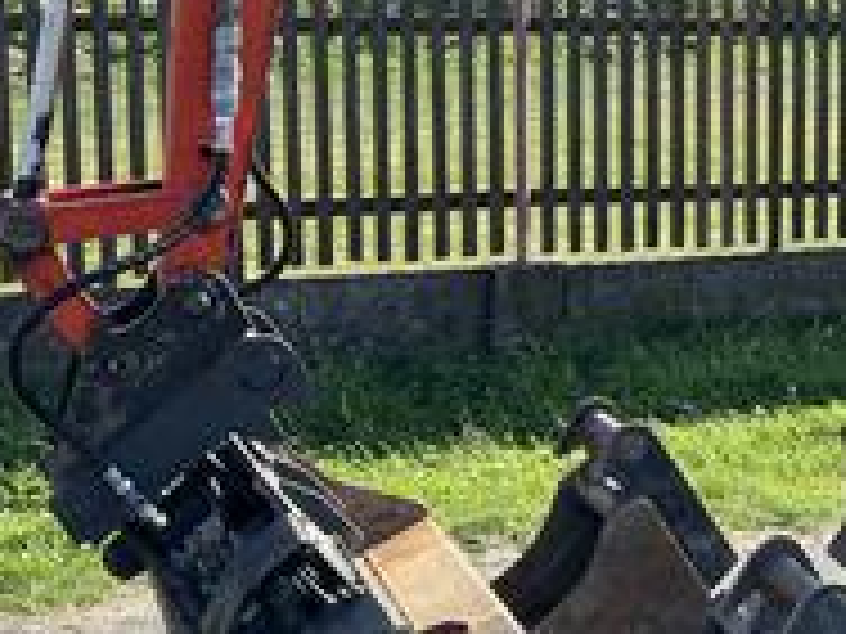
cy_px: 126
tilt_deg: -7.1
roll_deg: -3.2
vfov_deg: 18.5
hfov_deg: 22.5
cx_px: 1048
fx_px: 1931
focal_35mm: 79
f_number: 1.5
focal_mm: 5.7
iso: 50
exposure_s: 1/1751
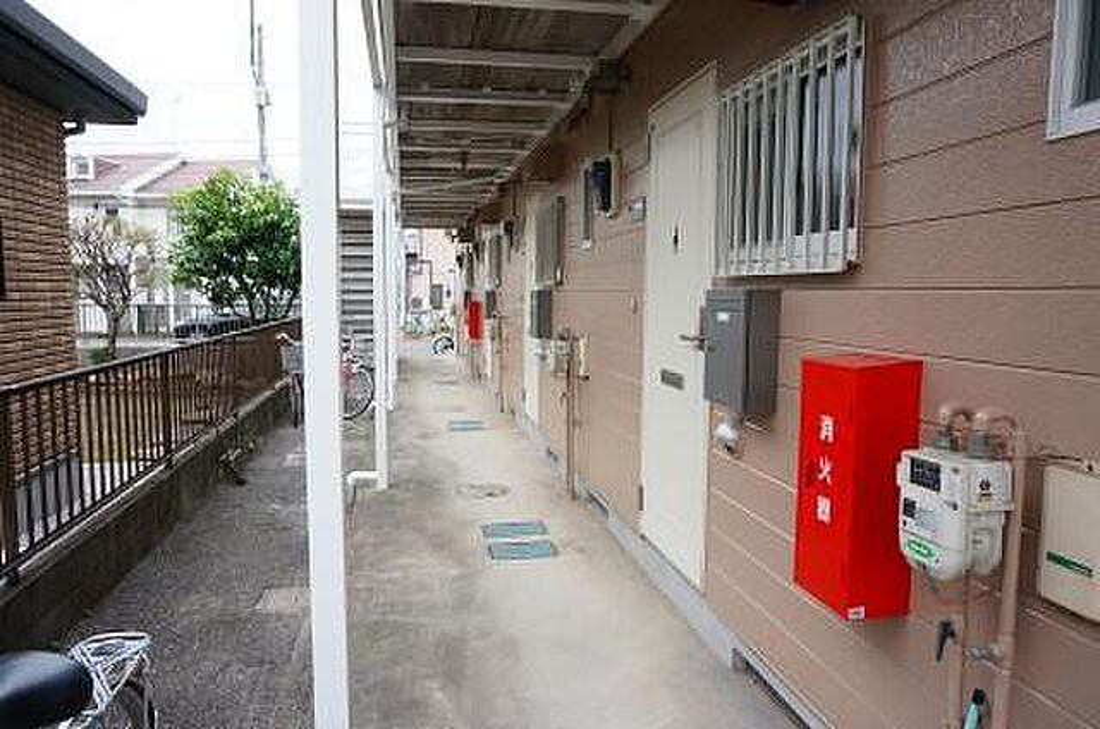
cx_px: 550
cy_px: 364
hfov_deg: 73.8
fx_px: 732
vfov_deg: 52.9
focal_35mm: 24
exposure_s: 1/100
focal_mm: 16
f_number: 4.5
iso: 200
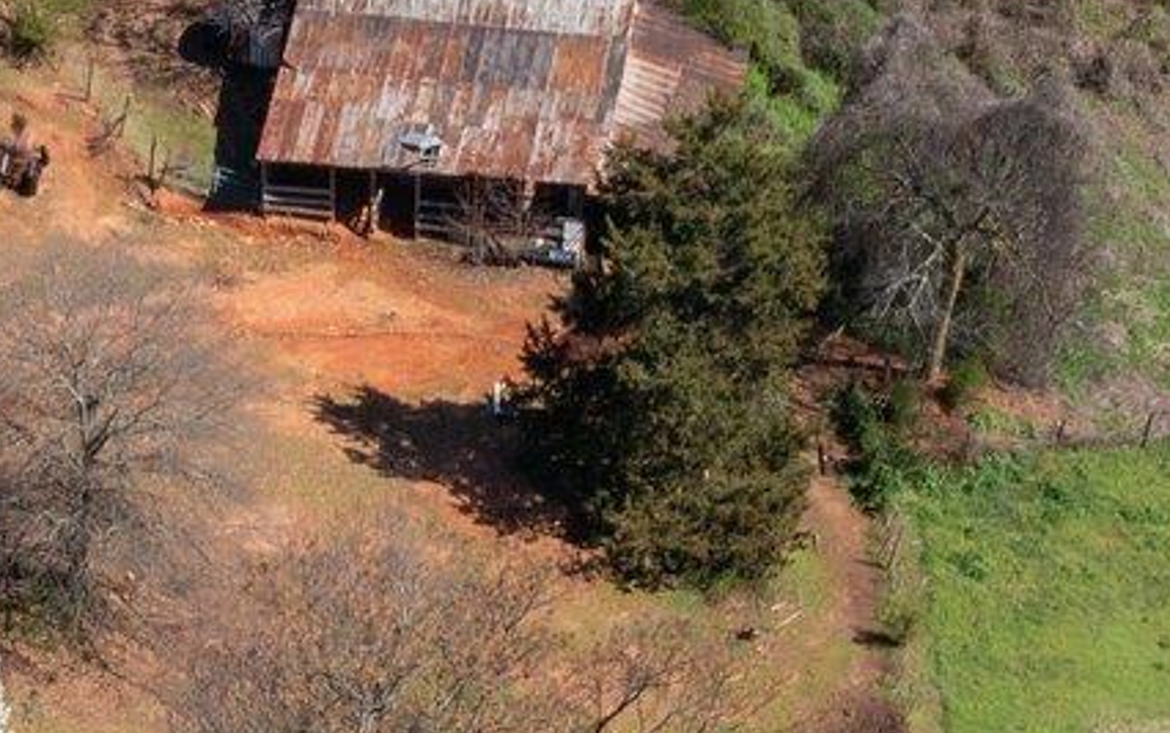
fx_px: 4372
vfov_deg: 8.6
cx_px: 277
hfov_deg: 15.2
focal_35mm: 137
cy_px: 1839
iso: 100
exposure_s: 1/60
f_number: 7.1
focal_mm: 10.26
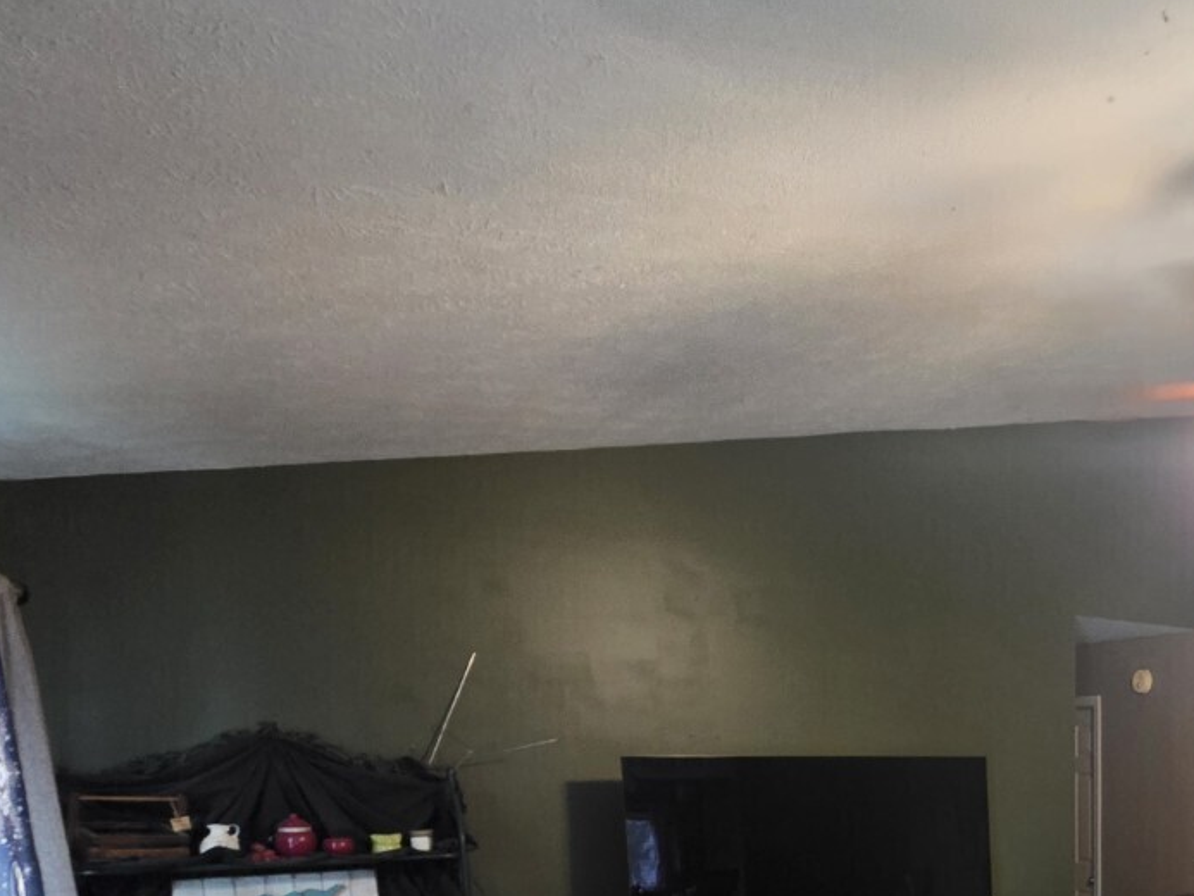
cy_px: 884
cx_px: 1110
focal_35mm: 27
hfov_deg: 55.2
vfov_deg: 44.2
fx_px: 931
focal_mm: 2.2
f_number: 1.9
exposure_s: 1/40
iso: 800
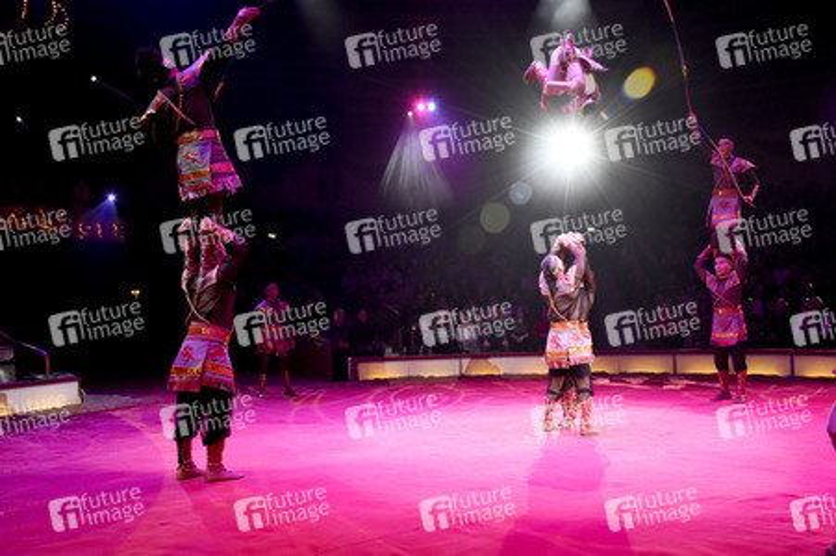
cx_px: 418
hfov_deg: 55.1
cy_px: 278
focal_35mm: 34
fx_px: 801
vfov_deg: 38.3
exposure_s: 1/160
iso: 3200
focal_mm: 23
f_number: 6.3
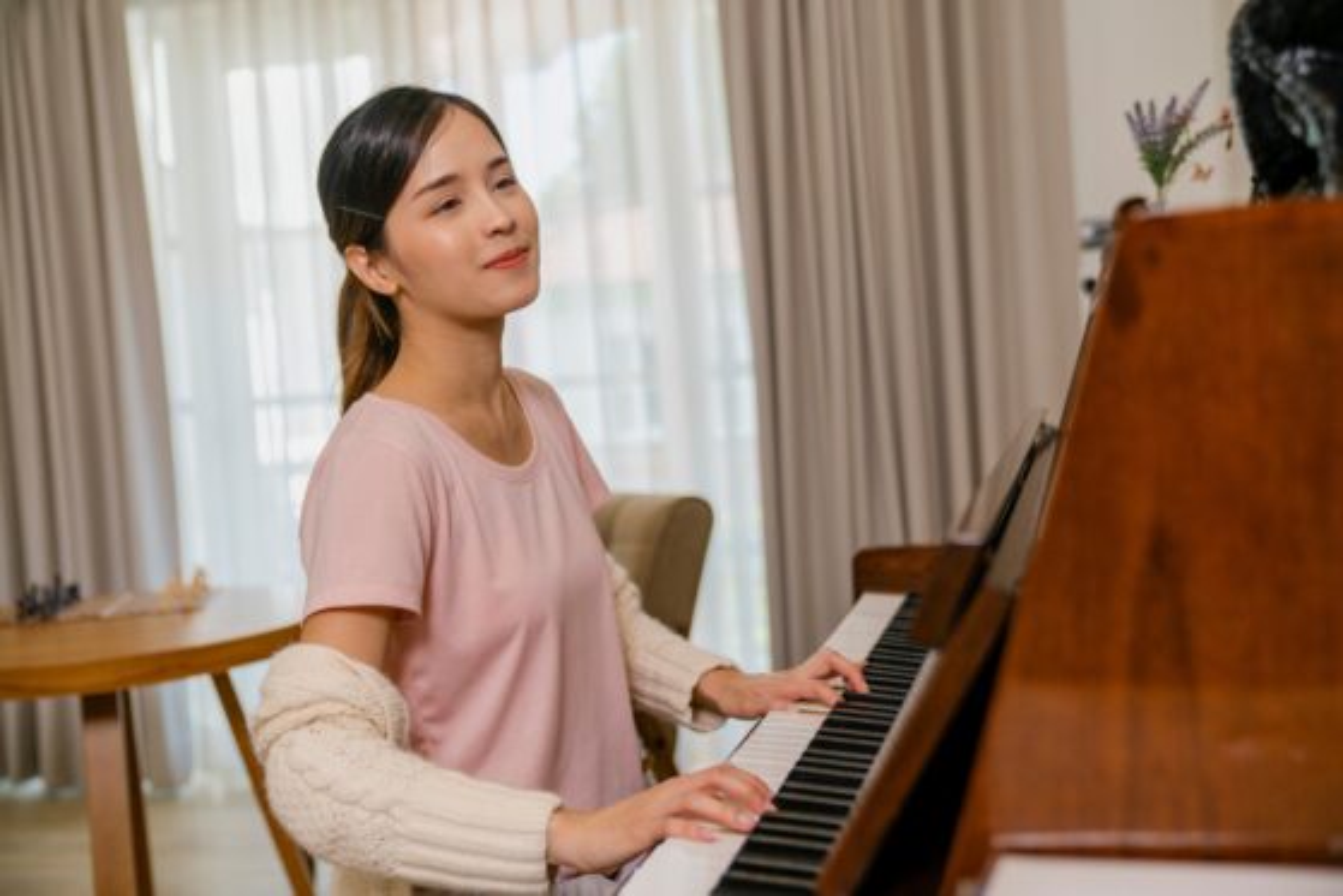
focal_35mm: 40
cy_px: 448
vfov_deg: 33.4
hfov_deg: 48.4
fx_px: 1493
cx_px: 672
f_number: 2.8
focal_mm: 40
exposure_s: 1/200
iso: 125
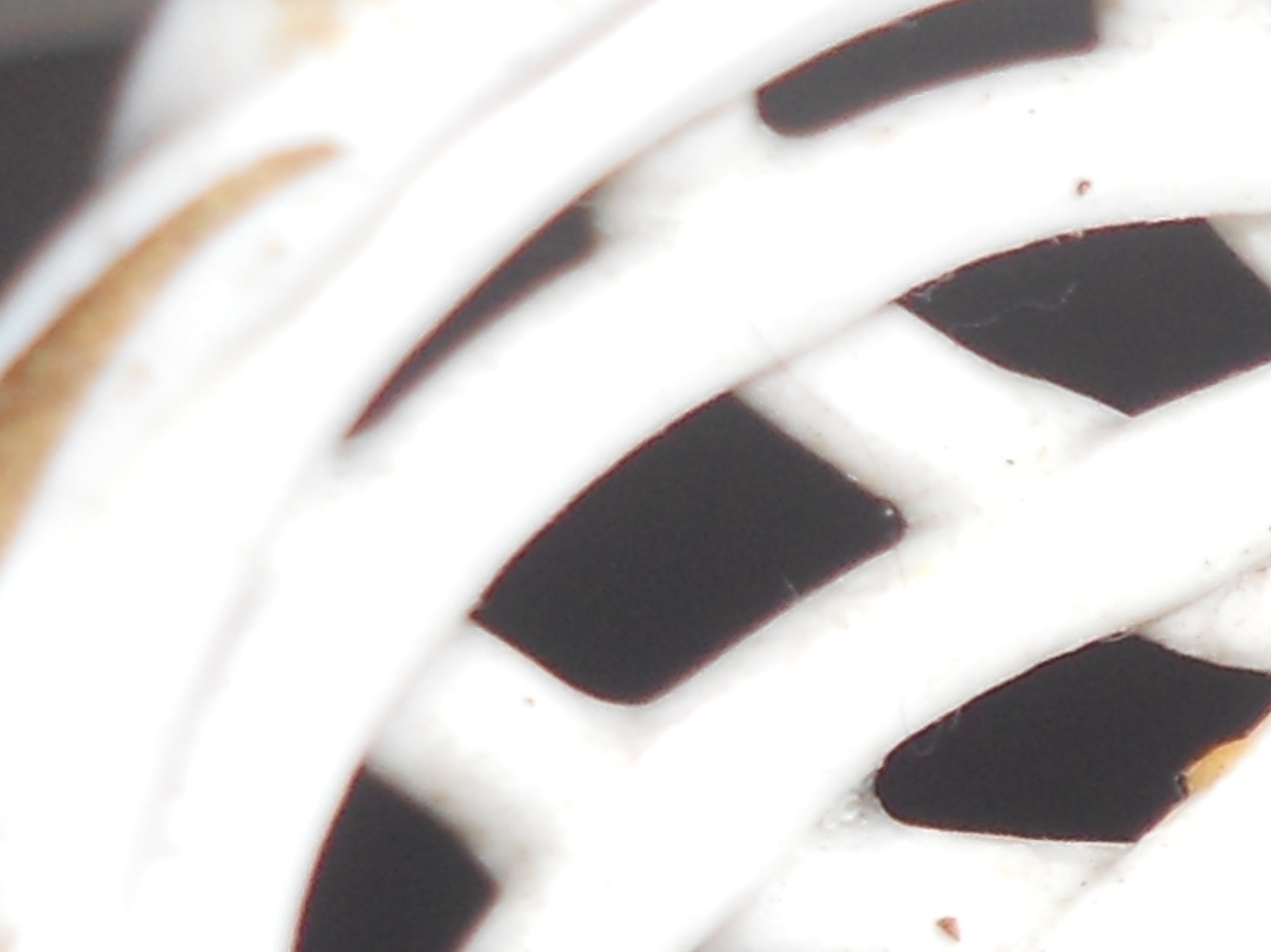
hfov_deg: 11.0
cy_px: 947
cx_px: 2114
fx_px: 6276
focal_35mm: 171
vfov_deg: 8.6
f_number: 8.8
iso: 80
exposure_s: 1/25
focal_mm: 5.8
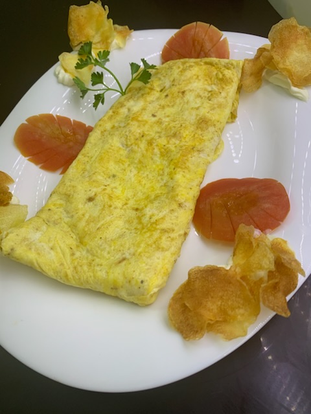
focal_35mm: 26
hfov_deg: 53.1
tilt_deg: -54.1
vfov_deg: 67.3
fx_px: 311
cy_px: 207
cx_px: 156
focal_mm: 4.25
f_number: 1.8
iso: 80
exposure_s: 1/100
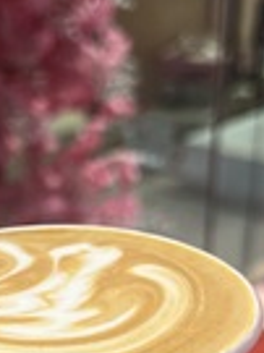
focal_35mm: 88
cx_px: 80
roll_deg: +0.6
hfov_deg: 16.7
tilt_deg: -25.9
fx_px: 896
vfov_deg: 21.9
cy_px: 302
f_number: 1.6
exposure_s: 1/60
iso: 160
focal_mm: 5.1
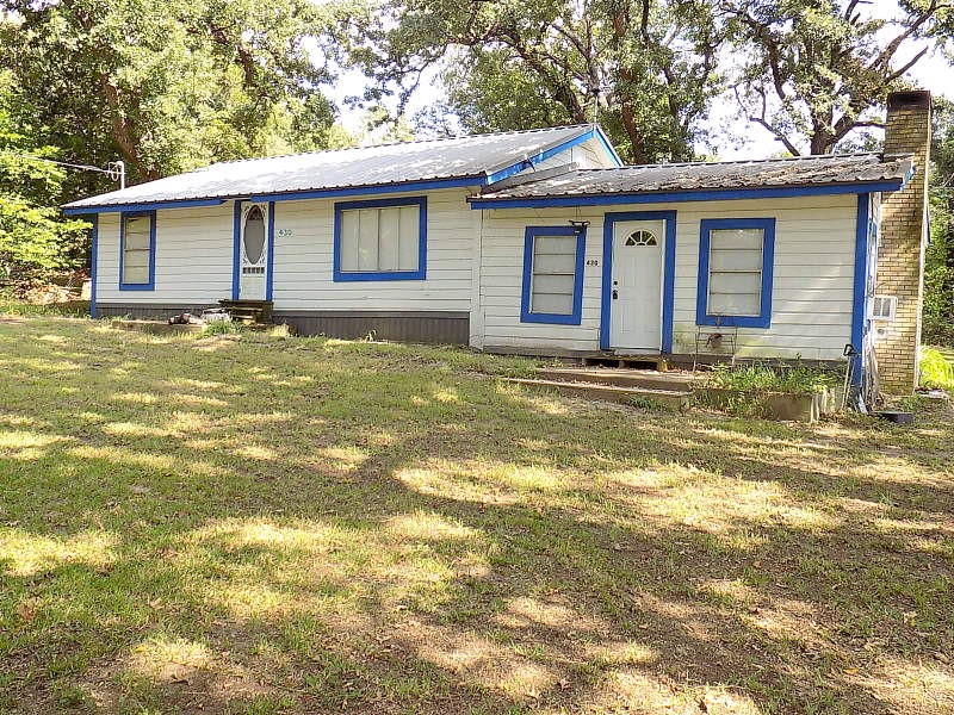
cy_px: 358
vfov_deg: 46.8
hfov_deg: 60.0
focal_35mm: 30
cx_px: 477
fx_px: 827
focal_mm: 5.3
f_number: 3.3
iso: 80
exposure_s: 1/125
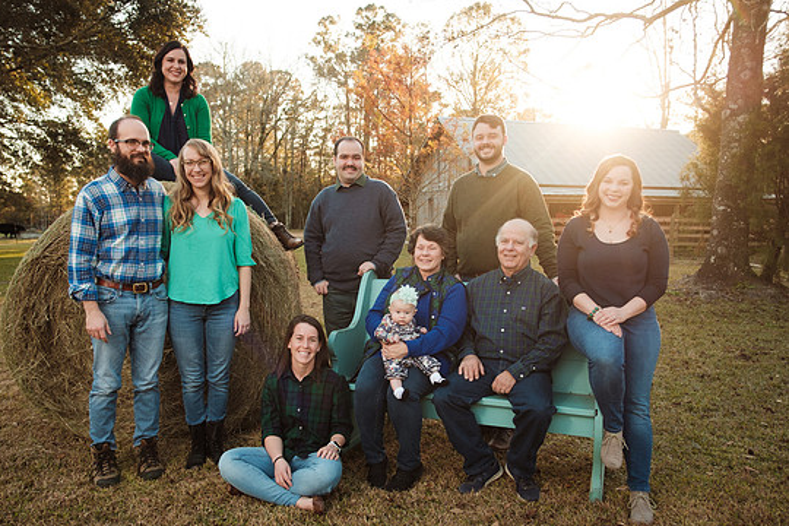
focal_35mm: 29
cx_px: 367
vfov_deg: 44.9
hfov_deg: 63.6
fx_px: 636
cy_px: 278
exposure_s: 1/250
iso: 200
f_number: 2.8
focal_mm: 18
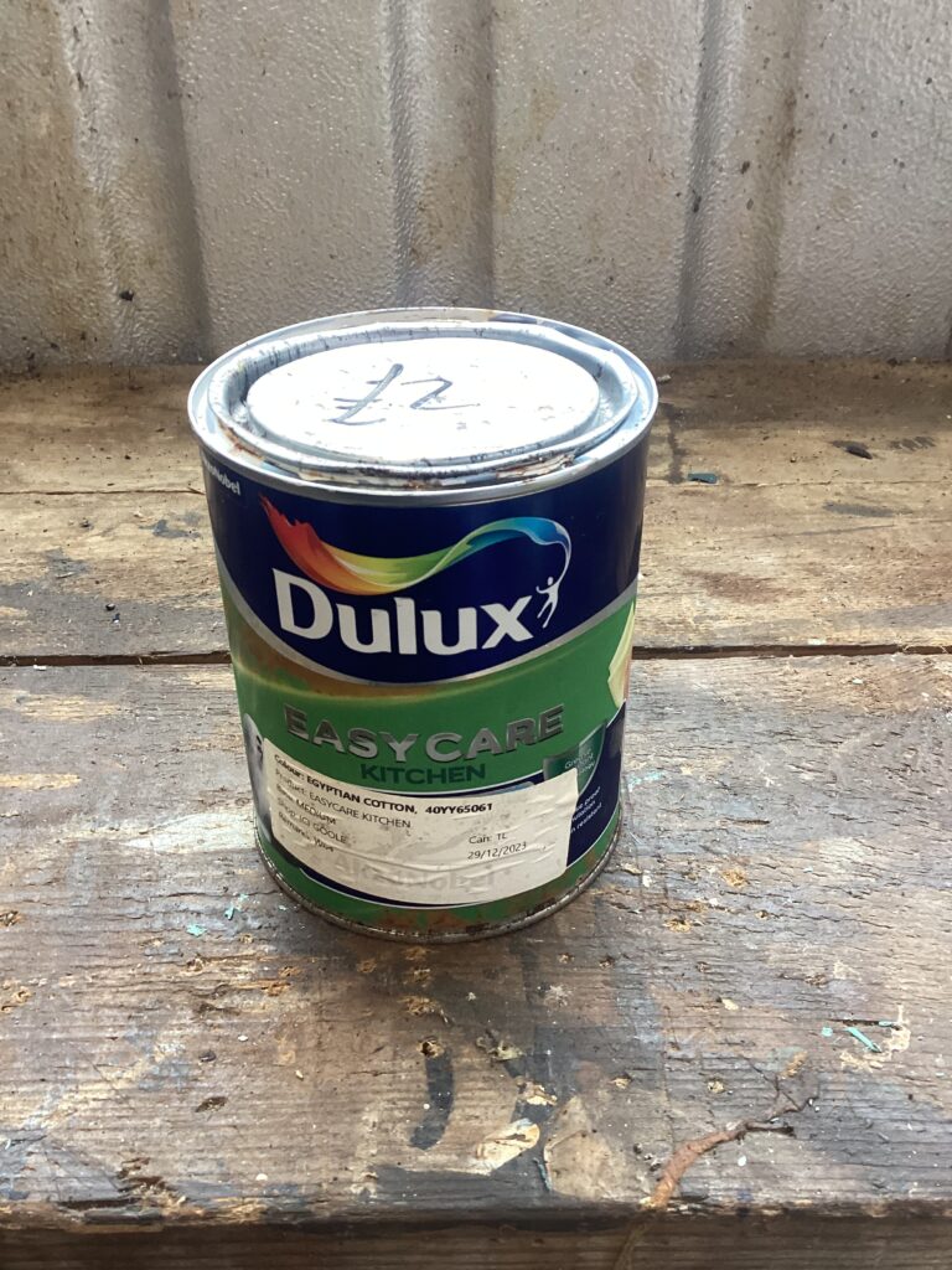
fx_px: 1137
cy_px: 635
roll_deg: +0.0
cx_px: 476
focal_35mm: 31
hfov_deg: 45.4
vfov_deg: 58.4
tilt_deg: -34.3
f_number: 2.4
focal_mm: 3.3
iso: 125
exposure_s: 1/50
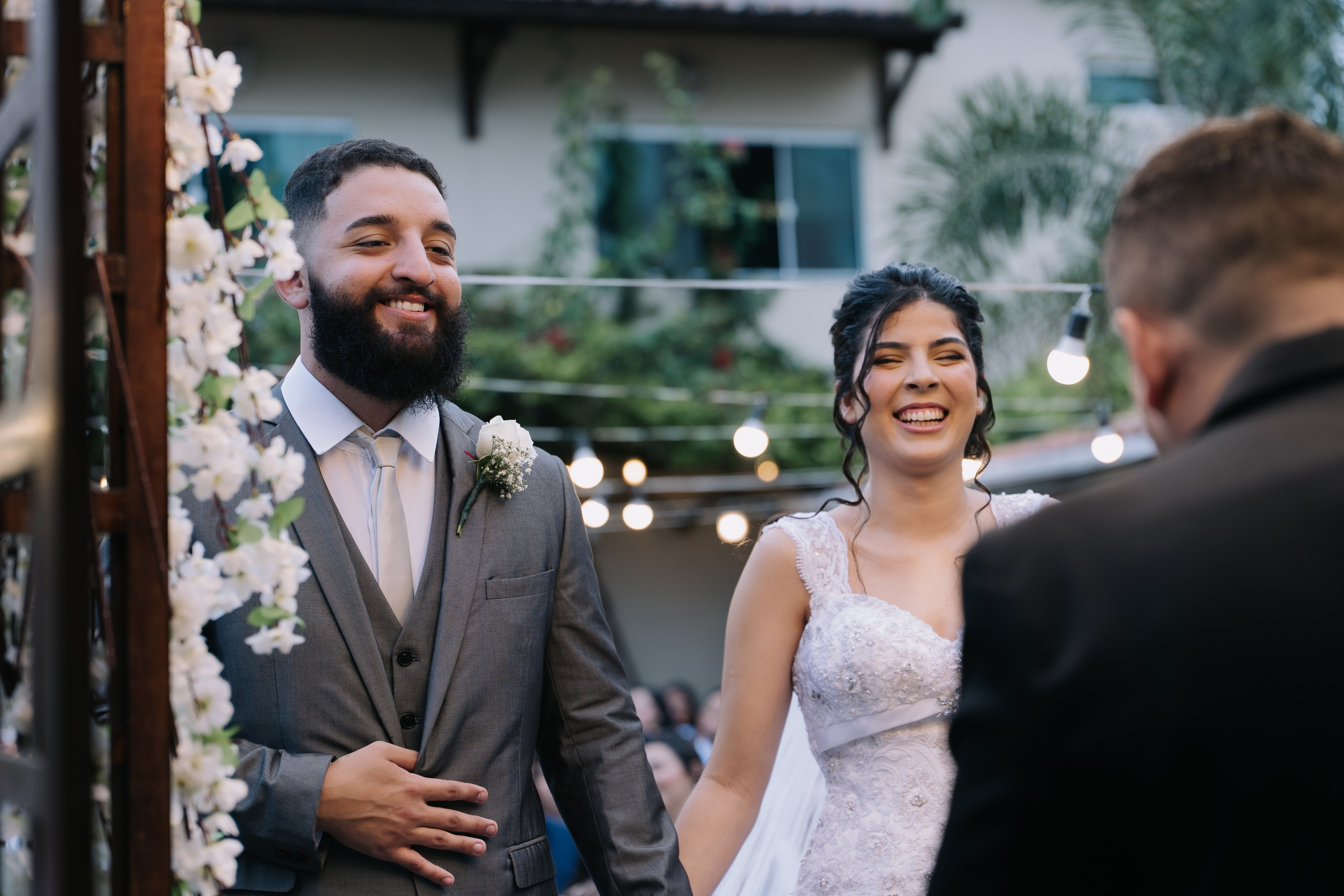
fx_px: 2725
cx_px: 672
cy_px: 448
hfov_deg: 27.7
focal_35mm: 73
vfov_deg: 18.7
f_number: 2.8
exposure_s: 1/125
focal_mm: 70
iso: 400
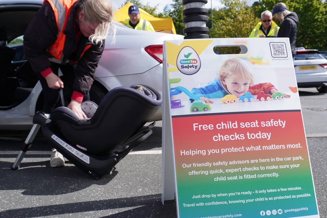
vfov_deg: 51.3
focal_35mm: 25
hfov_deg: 71.5
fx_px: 227
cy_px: 112
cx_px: 159
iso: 100
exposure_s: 1/400
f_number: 5.6
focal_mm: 16
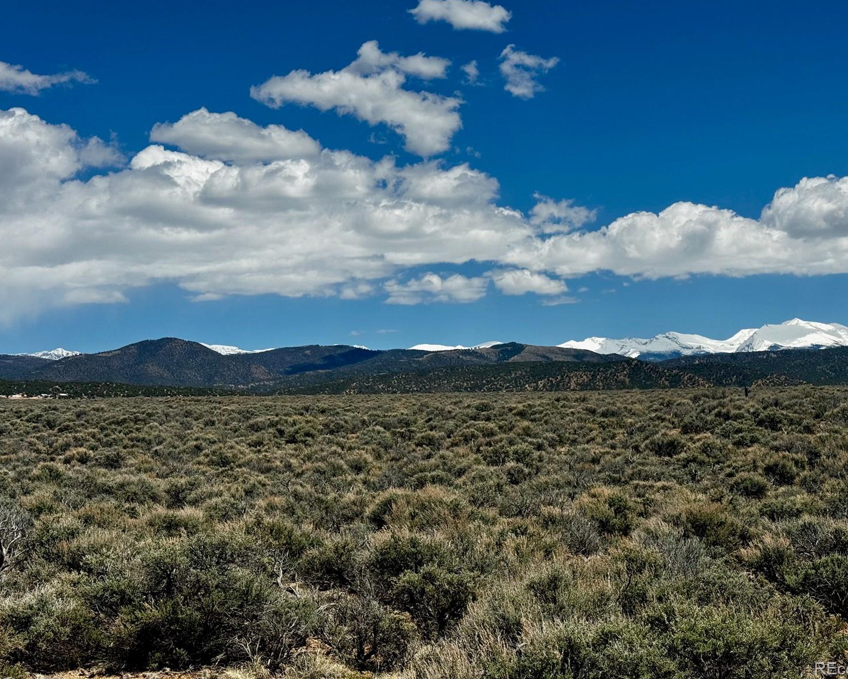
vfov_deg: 29.7
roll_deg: +1.3
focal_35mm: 51
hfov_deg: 36.6
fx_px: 1280
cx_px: 446
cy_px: 334
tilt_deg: +3.6
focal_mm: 6.76
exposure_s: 1/10526
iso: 64
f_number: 1.78
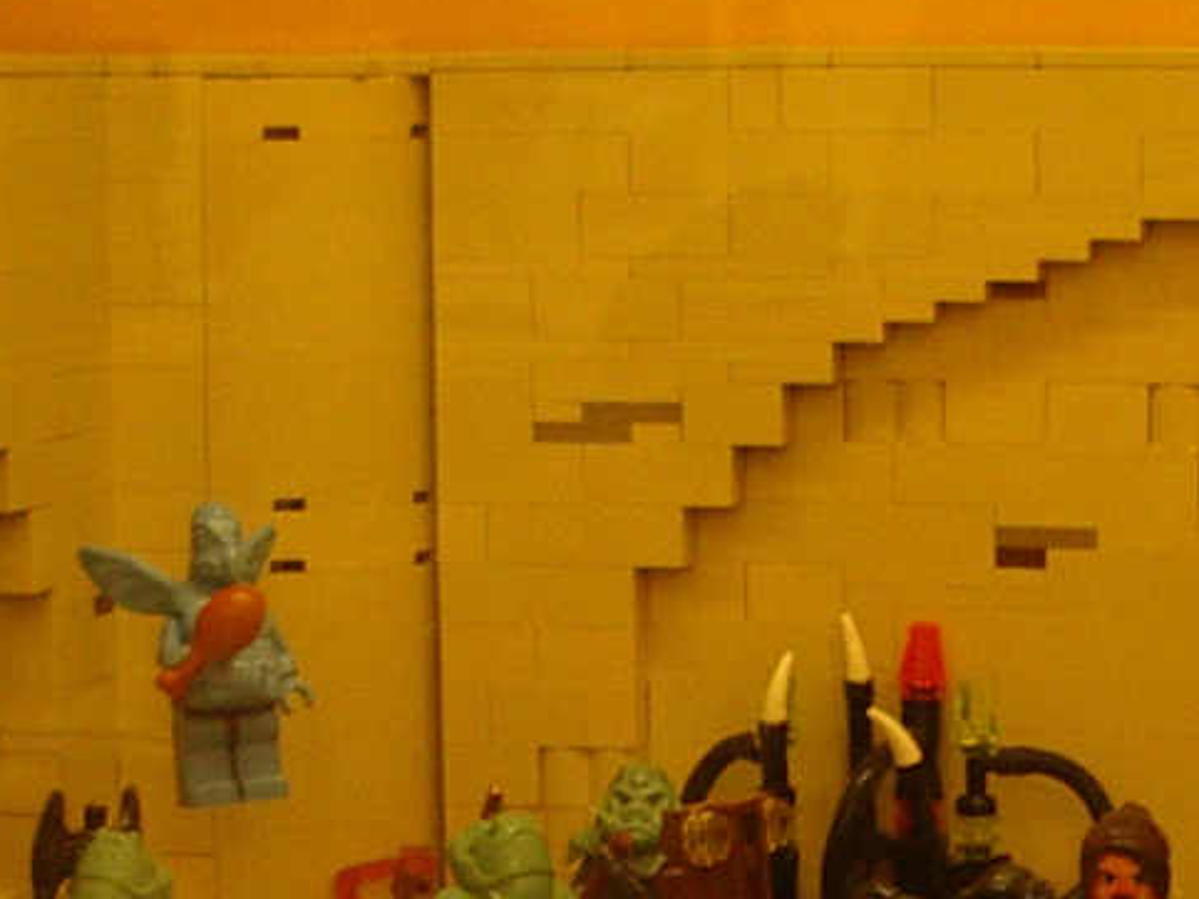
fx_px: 4363
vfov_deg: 11.6
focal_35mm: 126
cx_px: 866
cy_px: 879
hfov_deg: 15.6
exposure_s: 1/60
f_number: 2.6
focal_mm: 5.8
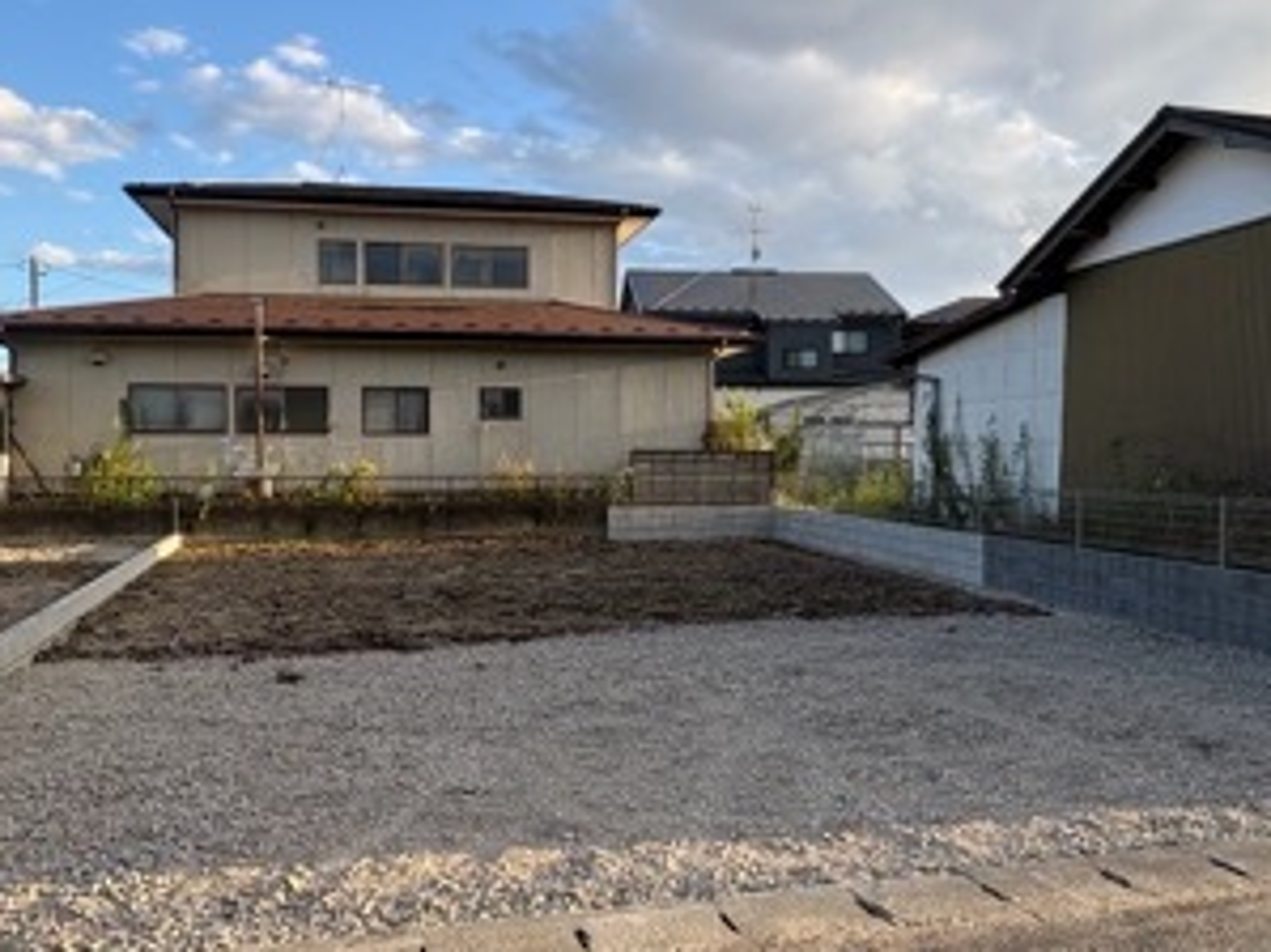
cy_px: 502
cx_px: 595
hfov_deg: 59.9
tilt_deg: -1.3
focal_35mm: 30
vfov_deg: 46.7
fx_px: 1101
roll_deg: +0.5
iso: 40
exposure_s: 1/428
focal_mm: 2.22
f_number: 2.2
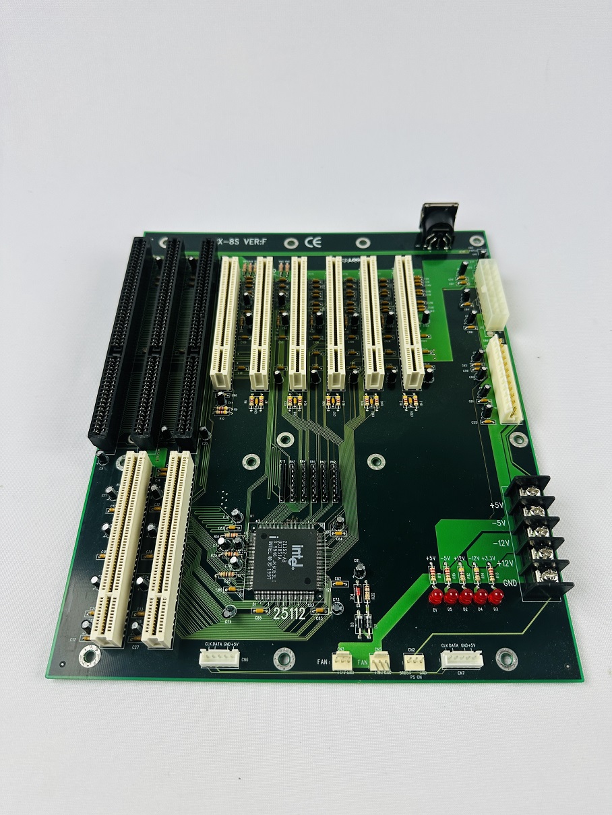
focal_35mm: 24
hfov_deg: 56.8
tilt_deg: -57.5
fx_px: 566
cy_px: 408
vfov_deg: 71.6
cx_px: 306
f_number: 1.78
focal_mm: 6.86
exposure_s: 1/120
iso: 125
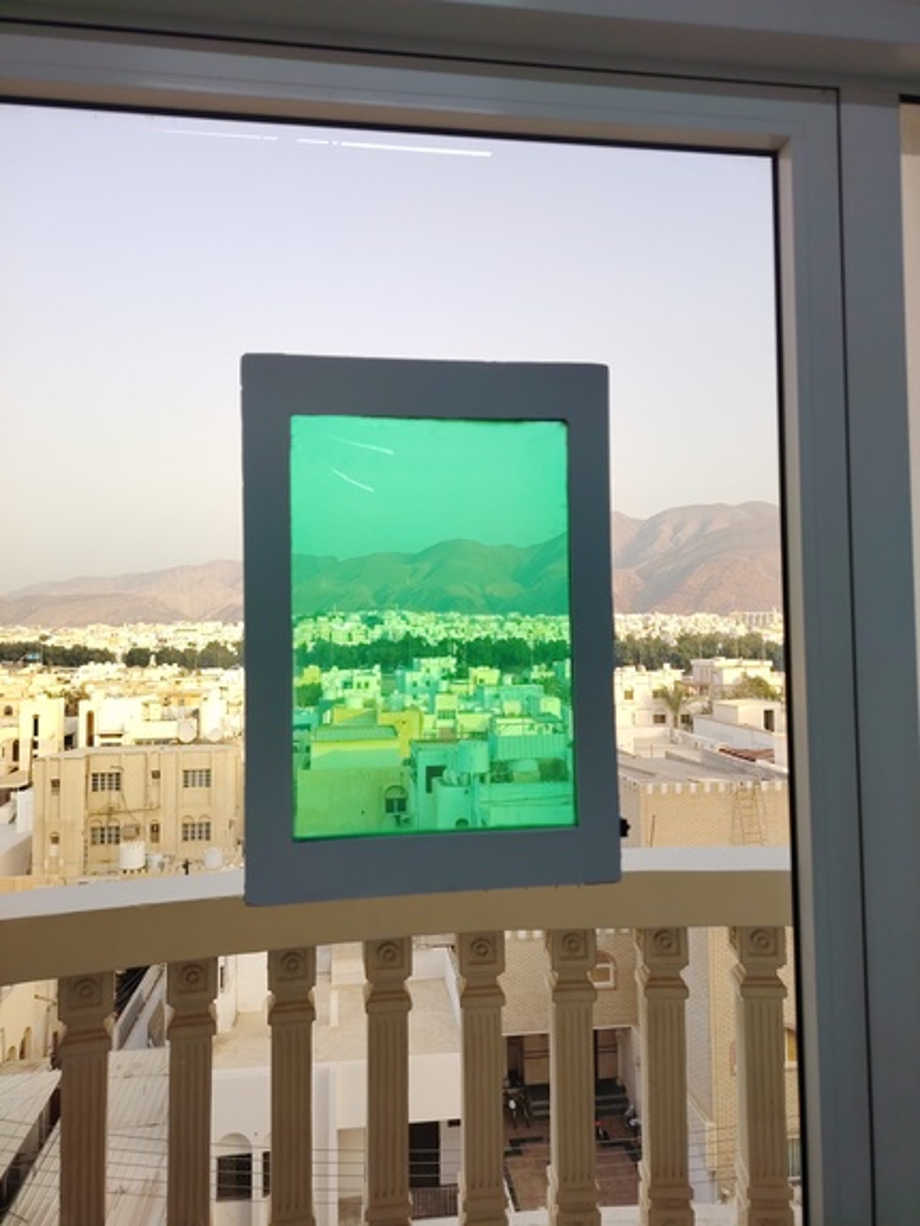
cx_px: 460
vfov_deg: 71.6
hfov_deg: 56.8
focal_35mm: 24
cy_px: 613
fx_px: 850
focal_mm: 5.25
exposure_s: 1/100
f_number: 1.75
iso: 132
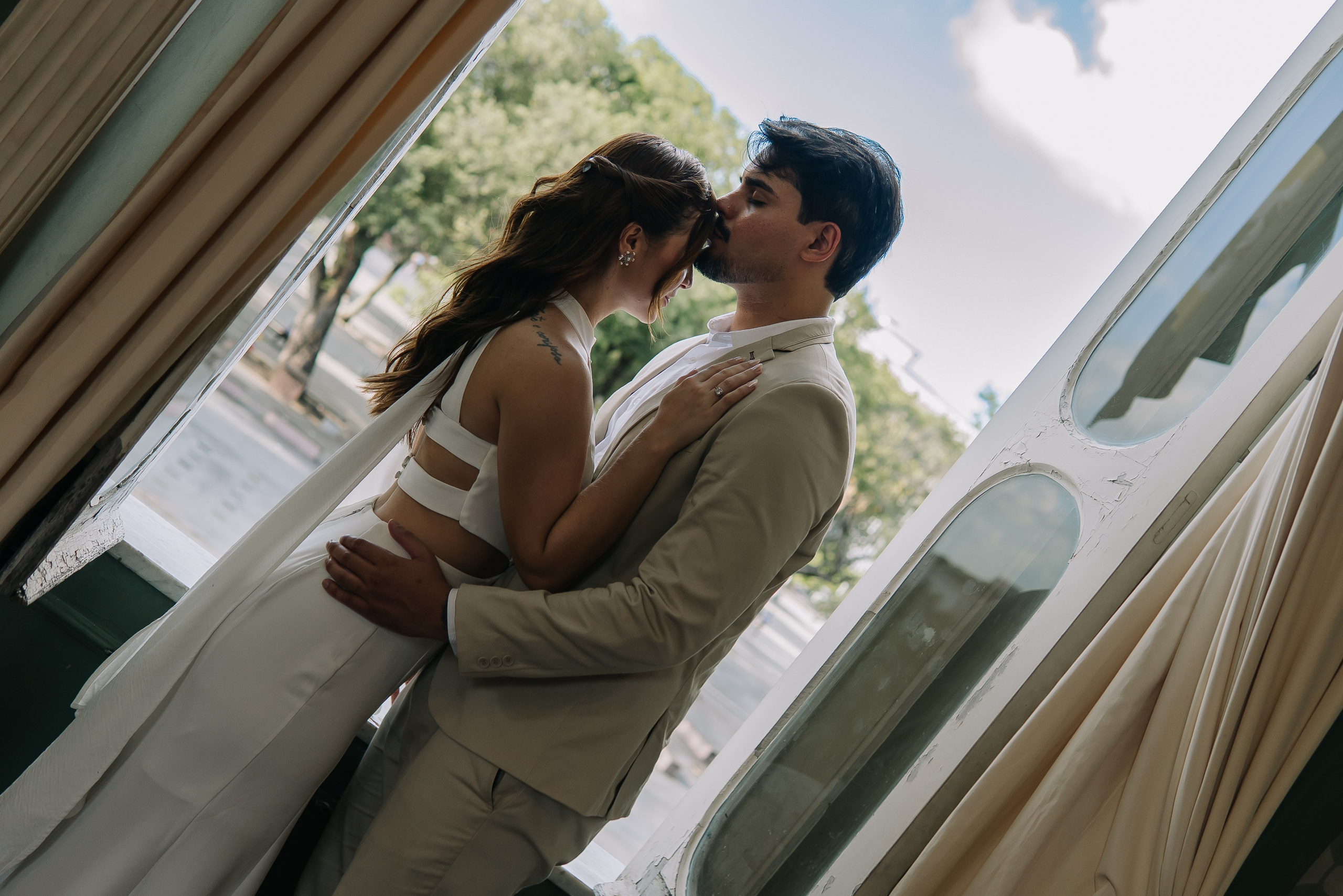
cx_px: 672
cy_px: 448
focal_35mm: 45
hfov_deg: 43.6
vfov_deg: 29.9
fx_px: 1679
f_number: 2.5
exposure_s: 1/250
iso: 250
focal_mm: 30
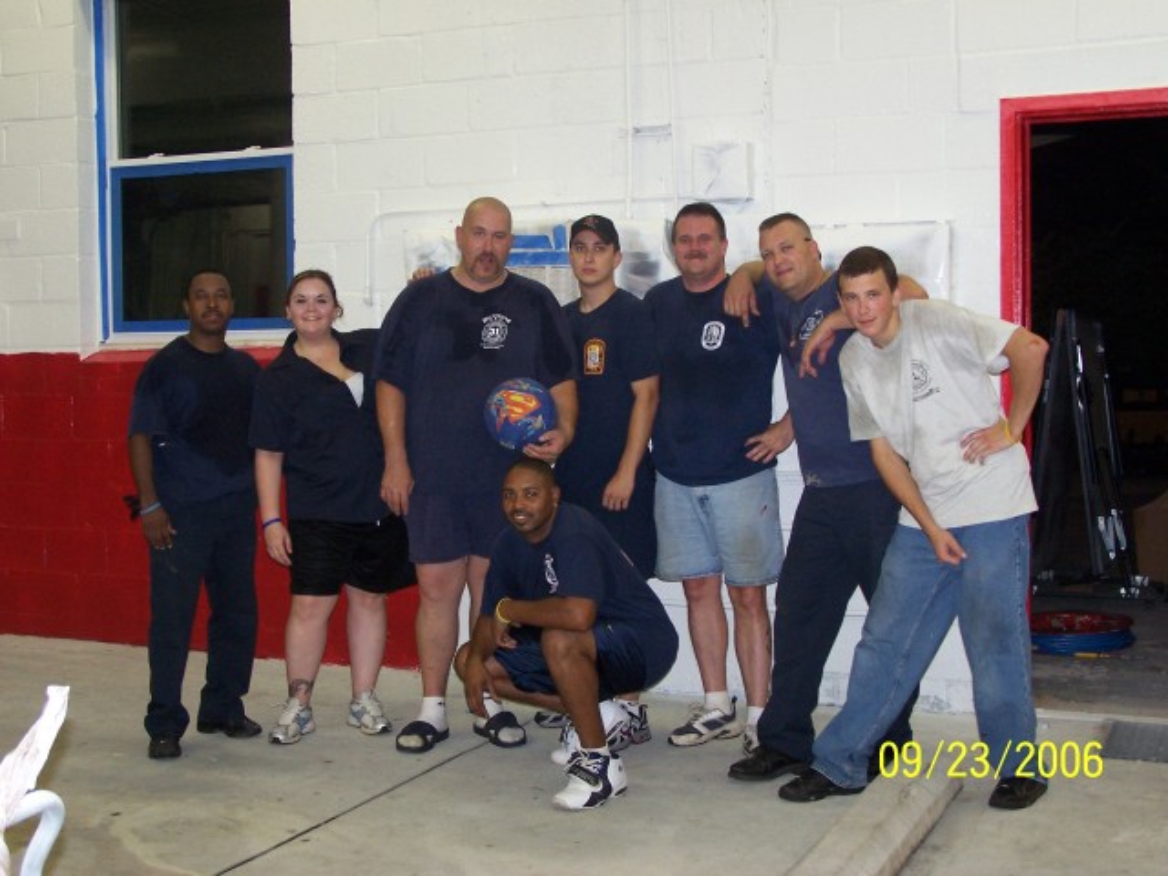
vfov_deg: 28.6
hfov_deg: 37.5
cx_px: 584
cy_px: 438
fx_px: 1721
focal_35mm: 51
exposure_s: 1/60
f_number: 3
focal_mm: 8.5
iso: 140
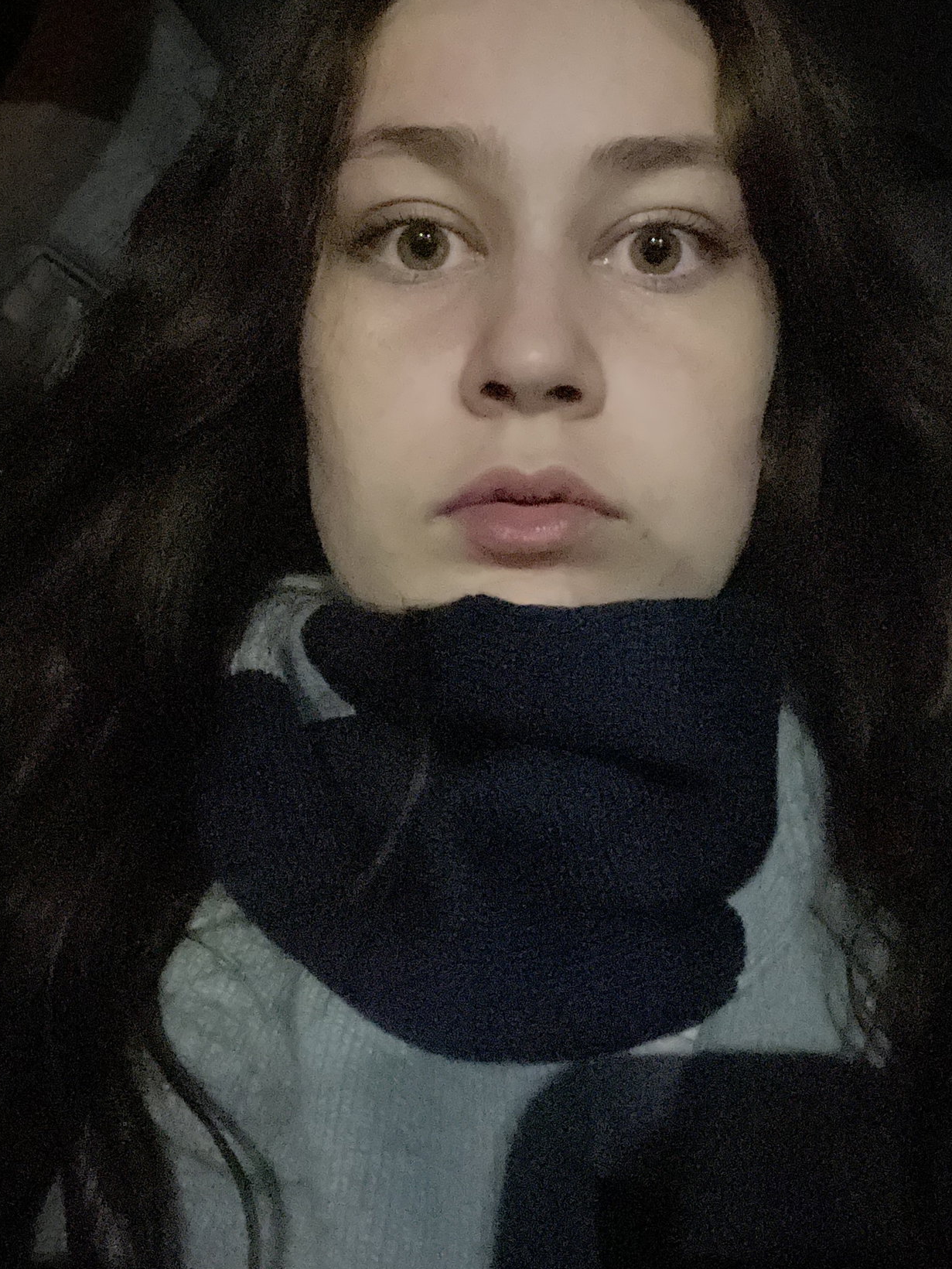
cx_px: 545
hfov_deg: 36.8
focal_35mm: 39
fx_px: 1430
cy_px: 549
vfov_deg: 47.7
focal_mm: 2.71
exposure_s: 1/15
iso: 2000
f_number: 2.2
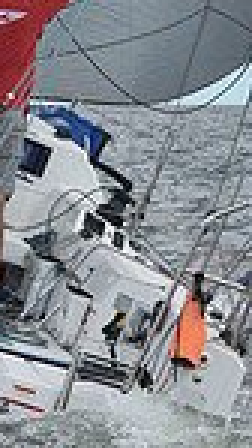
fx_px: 3392
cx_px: 24
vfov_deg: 7.5
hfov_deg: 4.3
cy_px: 122
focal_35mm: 286
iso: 250
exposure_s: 1/800
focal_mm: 70
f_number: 9
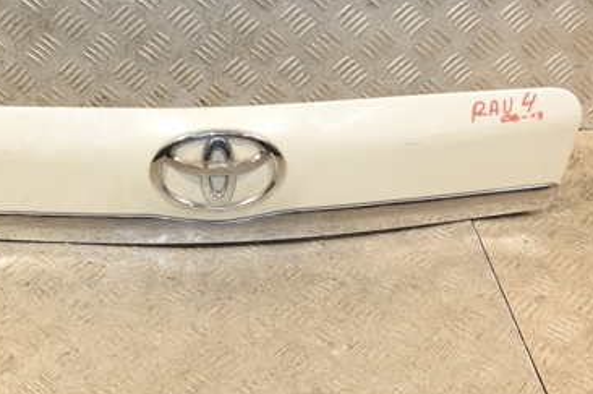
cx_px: 237
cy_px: 105
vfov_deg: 21.4
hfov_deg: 31.8
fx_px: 1036
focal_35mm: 63
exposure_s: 1/200
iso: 800
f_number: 6.3
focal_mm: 24
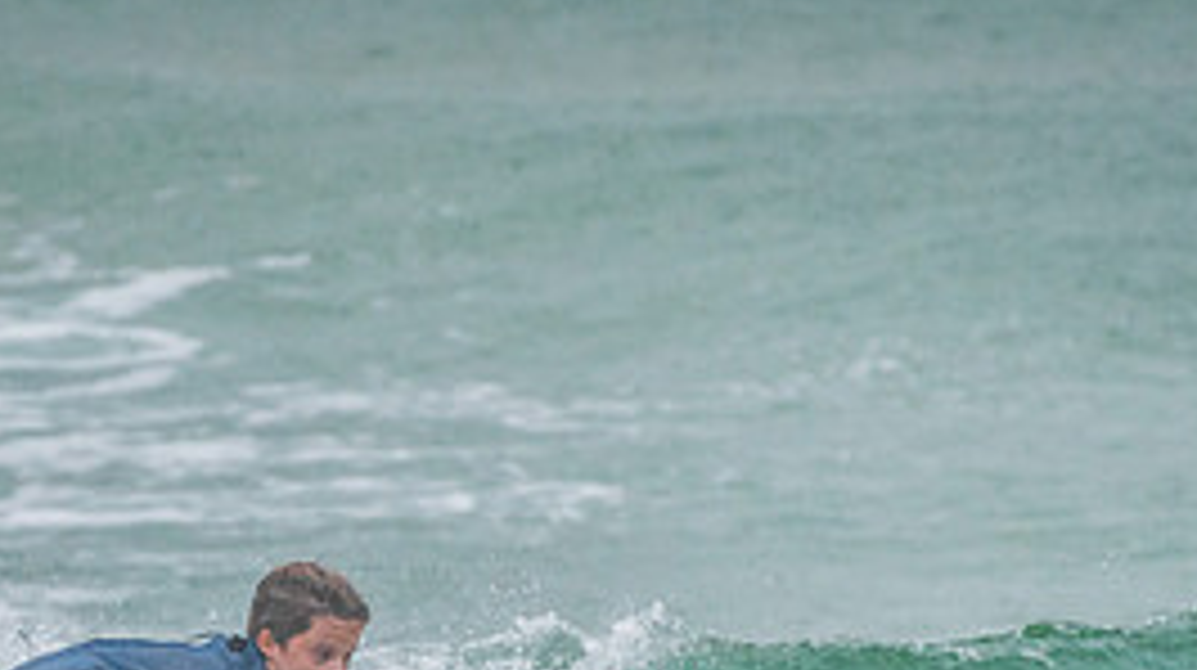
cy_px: 973
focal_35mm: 1403
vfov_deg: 0.9
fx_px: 44486
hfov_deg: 1.5
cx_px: 96
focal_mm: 500
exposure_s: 1/320
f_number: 5.6
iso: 720
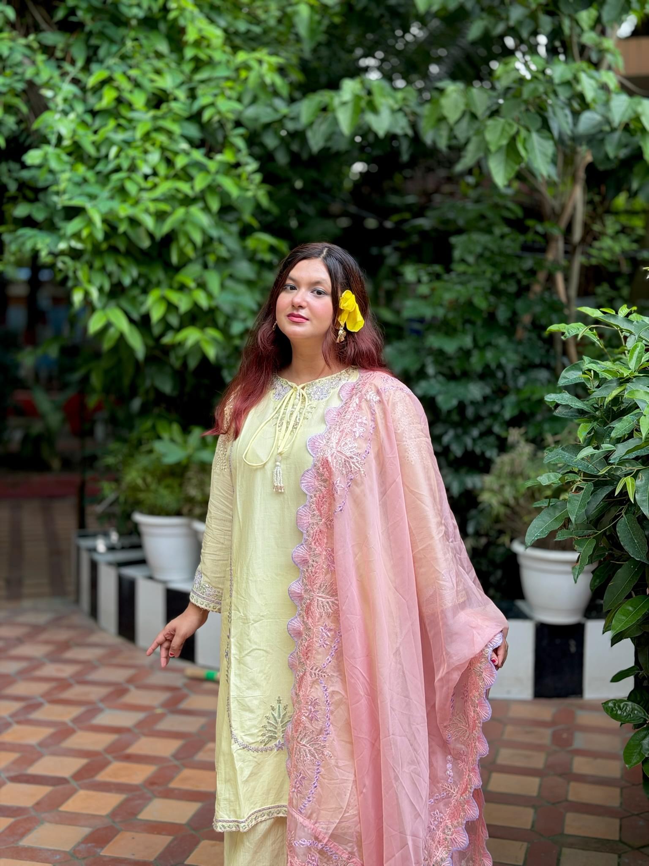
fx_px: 1200
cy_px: 433
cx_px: 324
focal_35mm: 48
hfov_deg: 30.3
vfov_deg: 39.7
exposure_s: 1/249
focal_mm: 6.76
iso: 64
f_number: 1.78
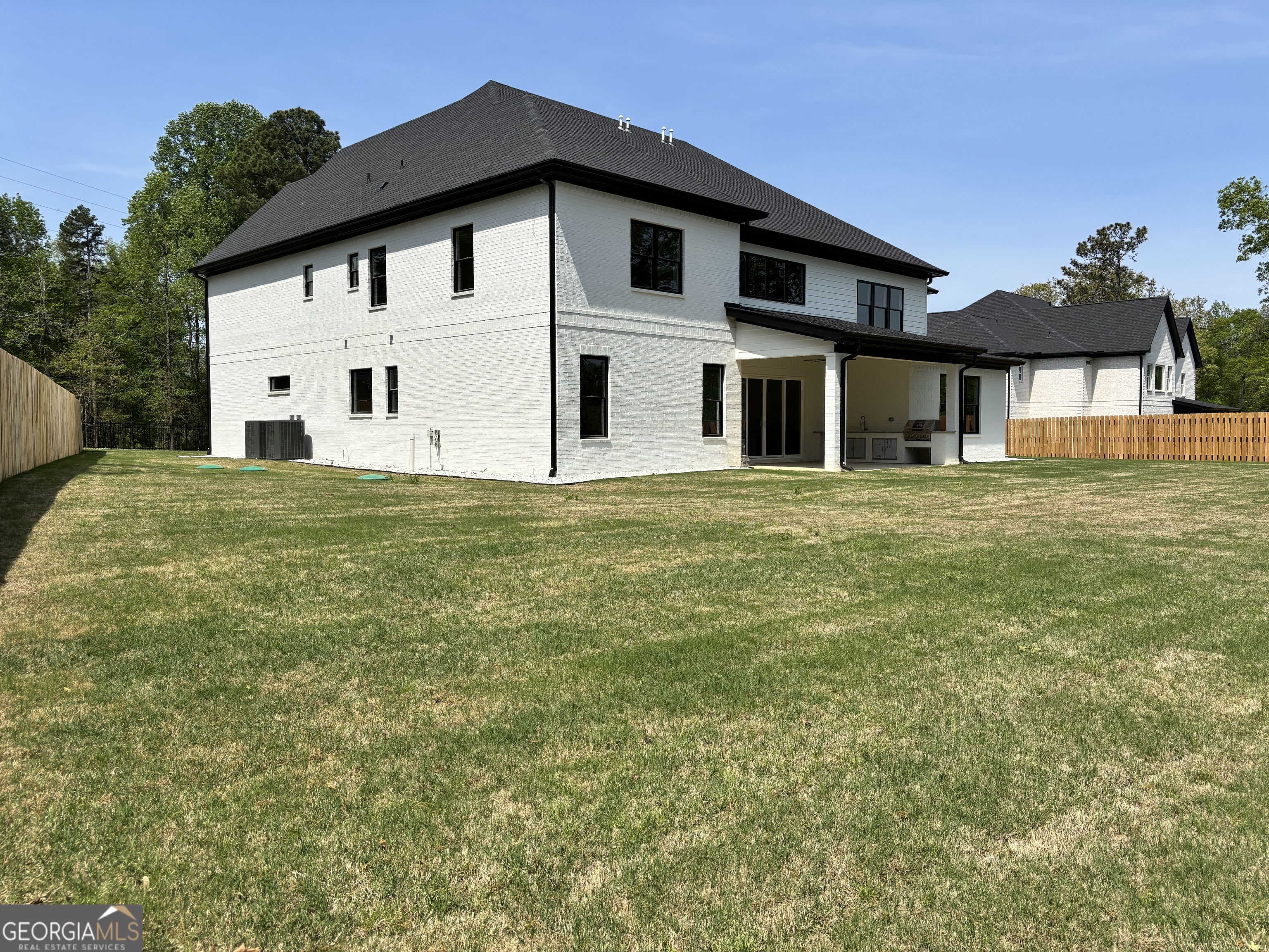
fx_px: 953
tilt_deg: -1.7
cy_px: 476
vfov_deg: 53.1
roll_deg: +0.2
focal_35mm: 26
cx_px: 634
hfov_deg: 67.3
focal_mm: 5.96
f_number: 1.6
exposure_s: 1/3788
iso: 50
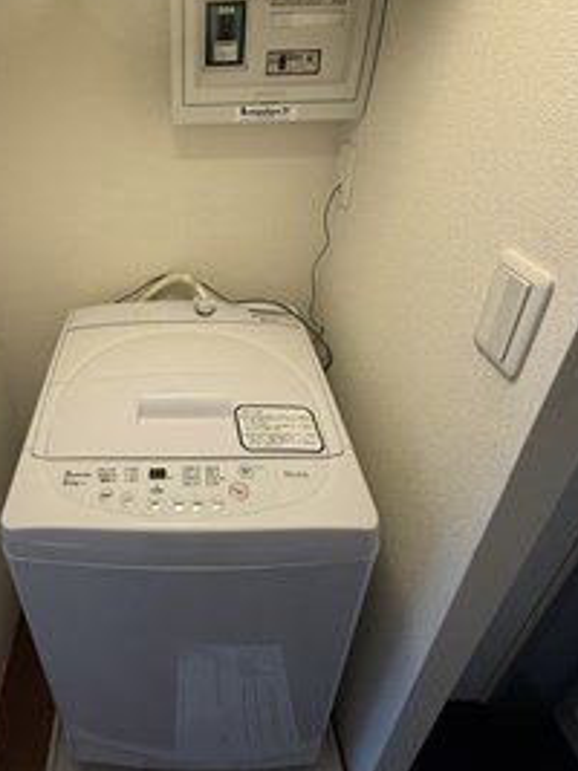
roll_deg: +1.9
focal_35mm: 21
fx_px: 468
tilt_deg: -25.5
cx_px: 165
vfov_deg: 76.7
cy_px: 263
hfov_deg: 60.8
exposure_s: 1/50
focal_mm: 2.22
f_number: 2.2
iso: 200
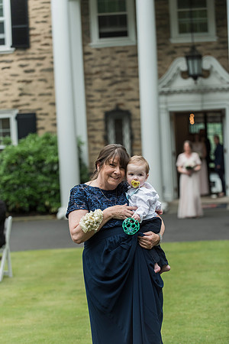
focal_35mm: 116
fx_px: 1107
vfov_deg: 17.6
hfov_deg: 11.8
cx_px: 114
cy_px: 172
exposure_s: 1/800
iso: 800
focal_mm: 116
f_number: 4
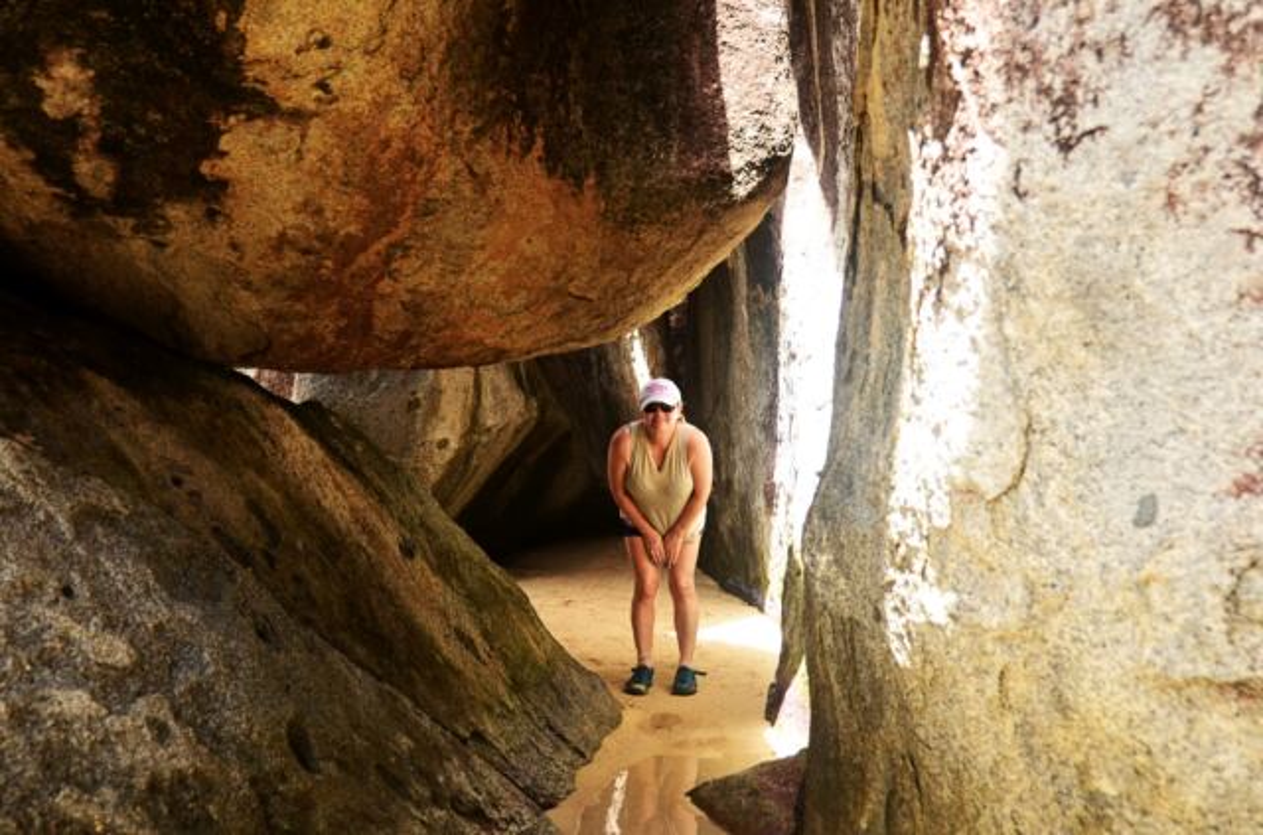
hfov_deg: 57.4
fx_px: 1155
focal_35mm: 33
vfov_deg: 39.7
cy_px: 418
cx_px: 632
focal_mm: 22
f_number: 4.5
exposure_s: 1/125
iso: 200
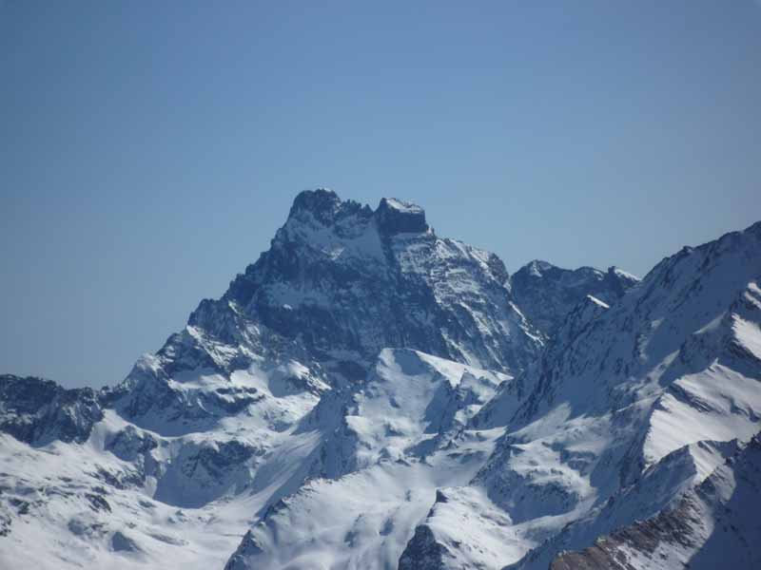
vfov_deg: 11.9
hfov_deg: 15.8
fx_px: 2748
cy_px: 285
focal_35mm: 125
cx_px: 380
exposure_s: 1/640
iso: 100
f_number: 8
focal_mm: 22
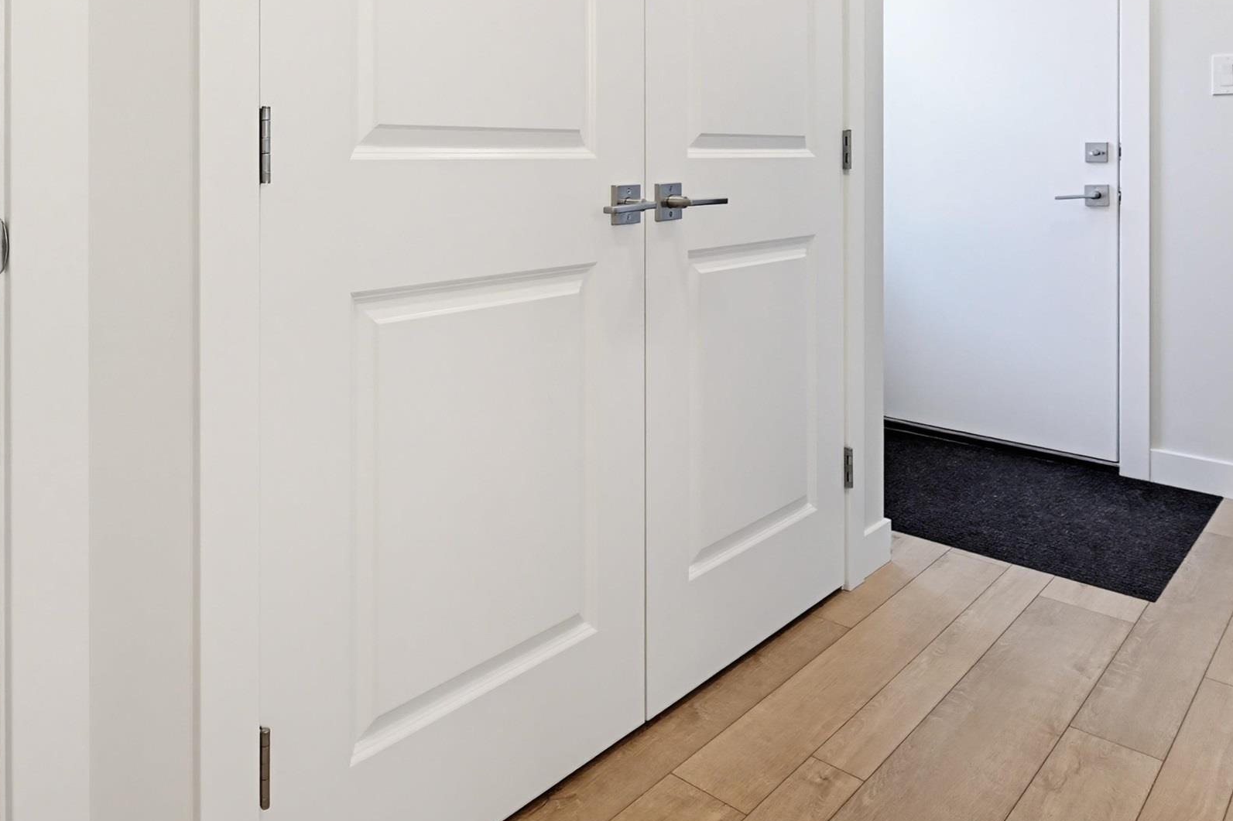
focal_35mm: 28
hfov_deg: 65.3
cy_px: 150
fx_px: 957
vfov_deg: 43.9
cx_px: 534
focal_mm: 14.5
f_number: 8
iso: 400
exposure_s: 1/13
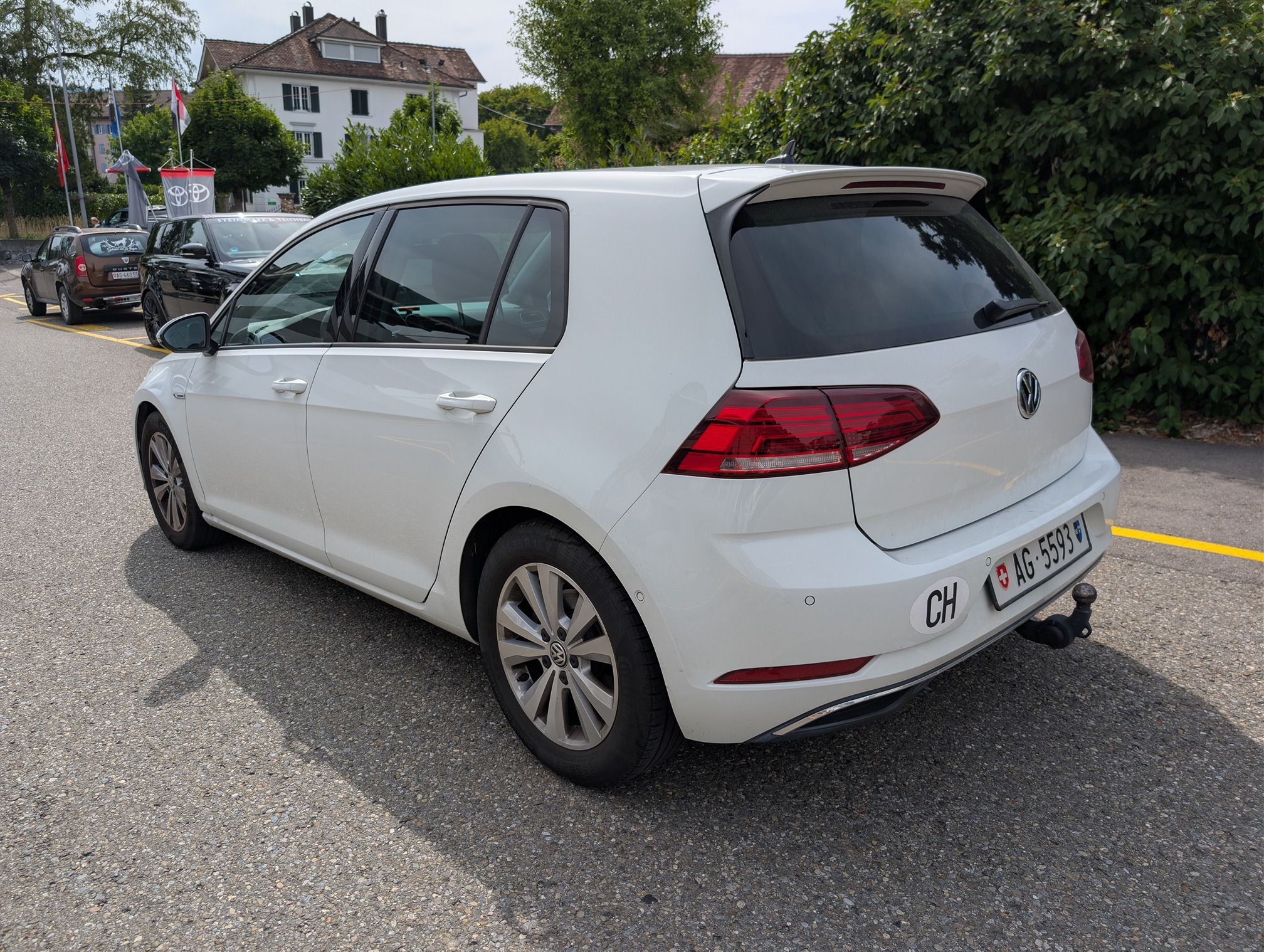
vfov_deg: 56.9
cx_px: 632
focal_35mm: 24
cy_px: 476
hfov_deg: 71.5
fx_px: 878
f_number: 1.68
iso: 21
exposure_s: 1/1381
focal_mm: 6.9
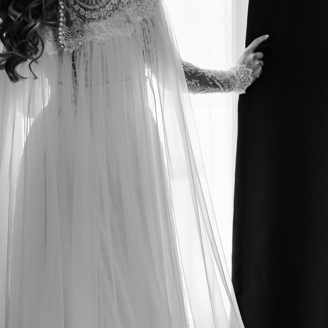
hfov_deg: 10.6
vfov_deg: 10.6
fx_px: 1769
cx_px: 138
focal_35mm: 165
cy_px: 140
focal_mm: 50
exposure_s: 1/320
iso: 160
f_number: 2.2
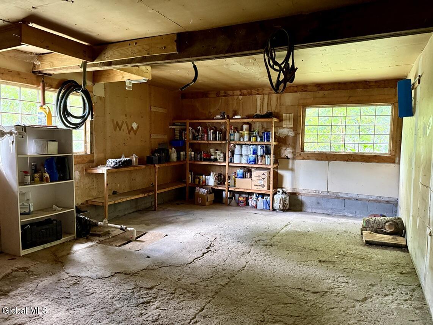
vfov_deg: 56.8
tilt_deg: -4.6
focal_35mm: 24
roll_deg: -2.1
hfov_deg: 71.6
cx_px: 216
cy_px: 162
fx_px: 300
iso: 800
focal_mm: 6.76
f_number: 1.78
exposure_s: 1/50
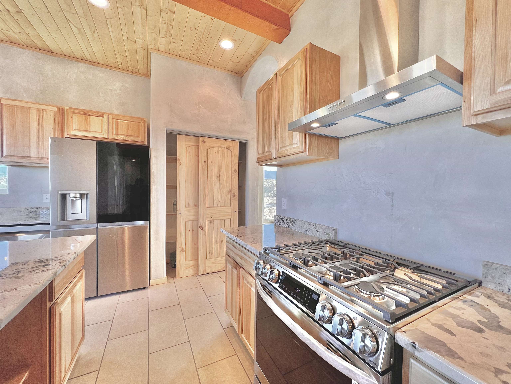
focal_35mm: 13
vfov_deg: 89.9
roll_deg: -0.7
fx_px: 192
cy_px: 192
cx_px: 256
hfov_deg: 106.2
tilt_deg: -2.3
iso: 80
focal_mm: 1.57
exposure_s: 1/120
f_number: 1.8
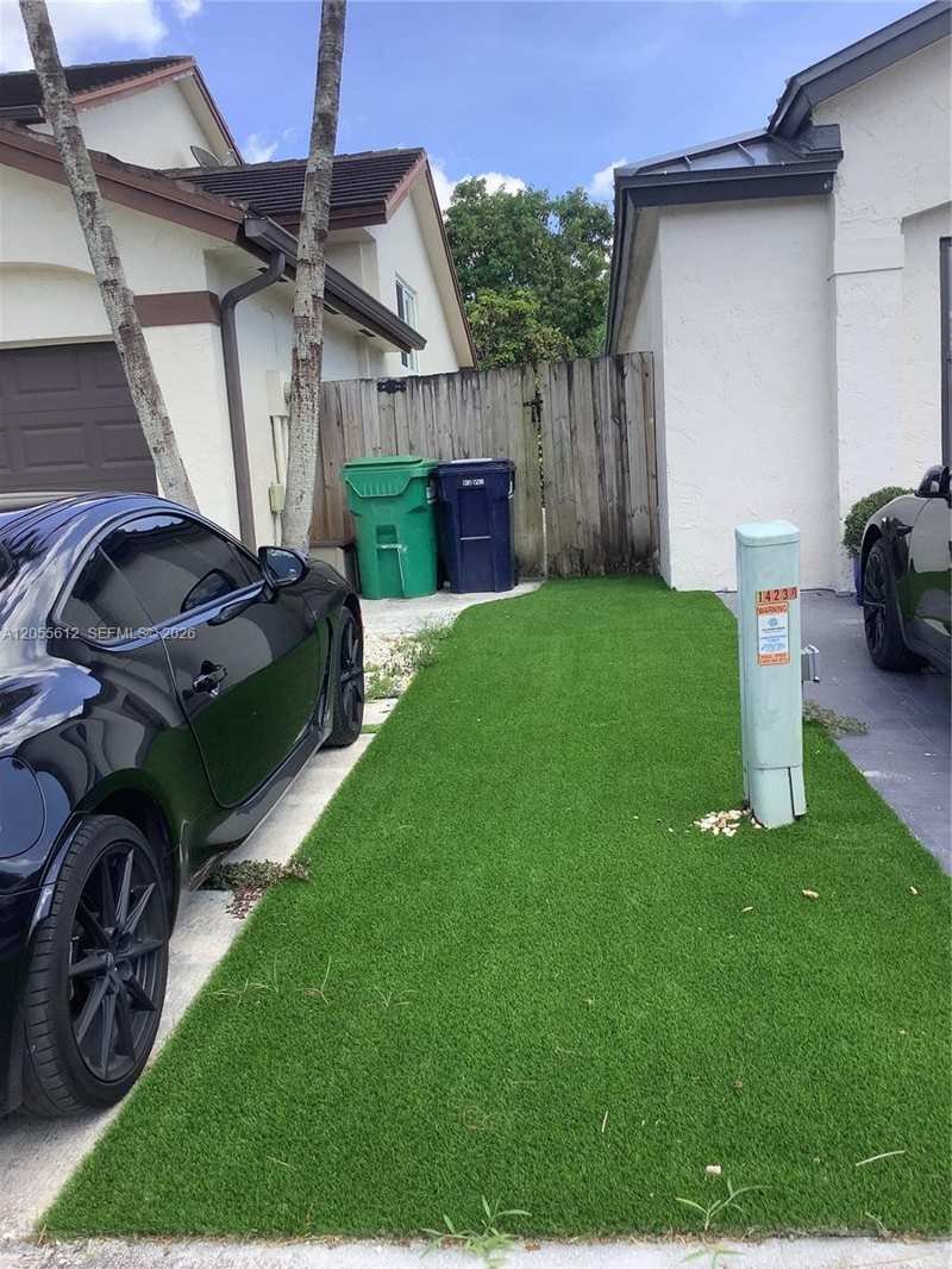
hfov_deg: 45.5
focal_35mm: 31
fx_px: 1136
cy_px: 634
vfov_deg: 58.3
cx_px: 476
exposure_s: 1/301
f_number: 2.4
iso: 25
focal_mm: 3.3
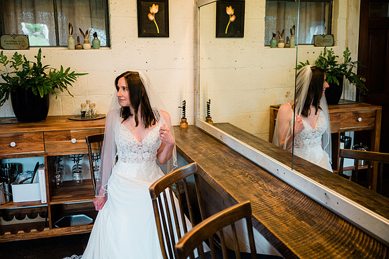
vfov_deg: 36.8
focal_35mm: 36
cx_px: 194
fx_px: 389
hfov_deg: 53.2
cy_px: 130
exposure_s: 1/200
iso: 640
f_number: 2.8
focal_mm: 36
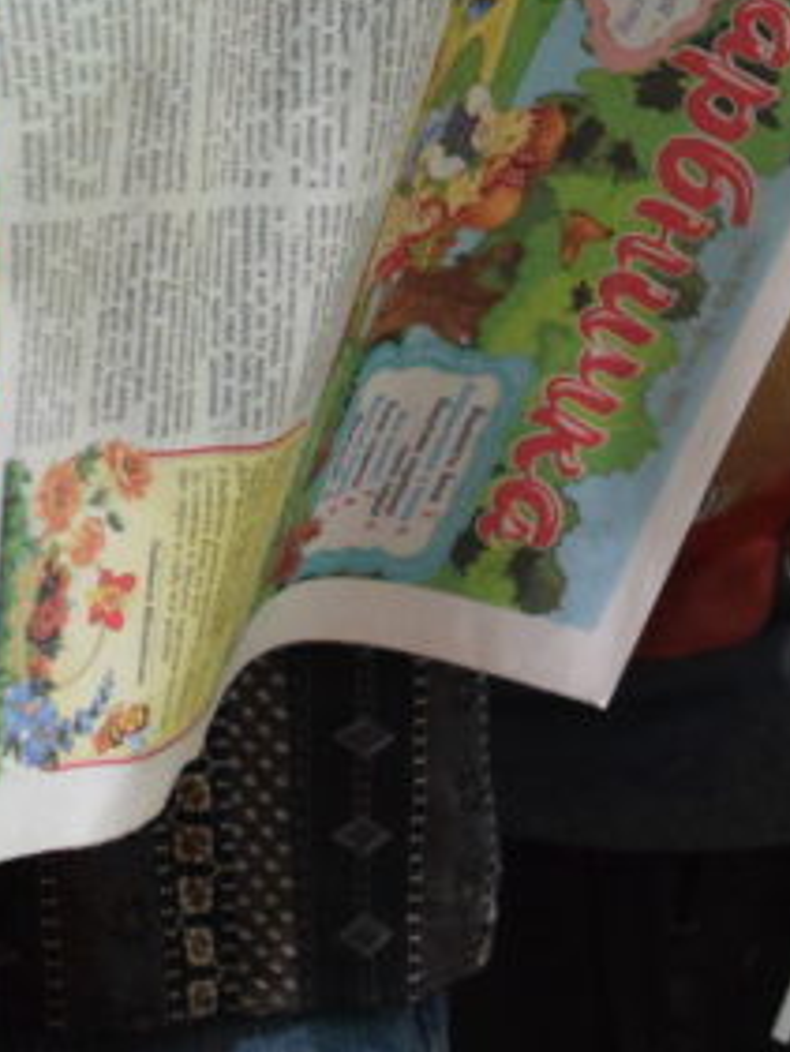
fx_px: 7723
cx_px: -21
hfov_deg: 5.8
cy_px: -490
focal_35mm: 254
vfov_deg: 7.7
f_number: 5.3
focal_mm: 48
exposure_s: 1/500
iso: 2800
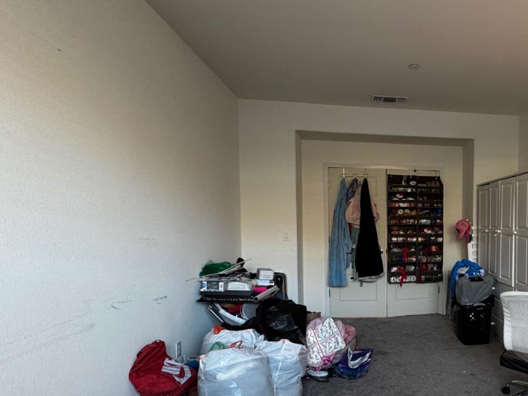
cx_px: 426
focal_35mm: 25
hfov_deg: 63.1
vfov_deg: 54.3
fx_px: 381
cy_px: 247
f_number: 2.2
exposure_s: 1/60
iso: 400
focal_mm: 2.22
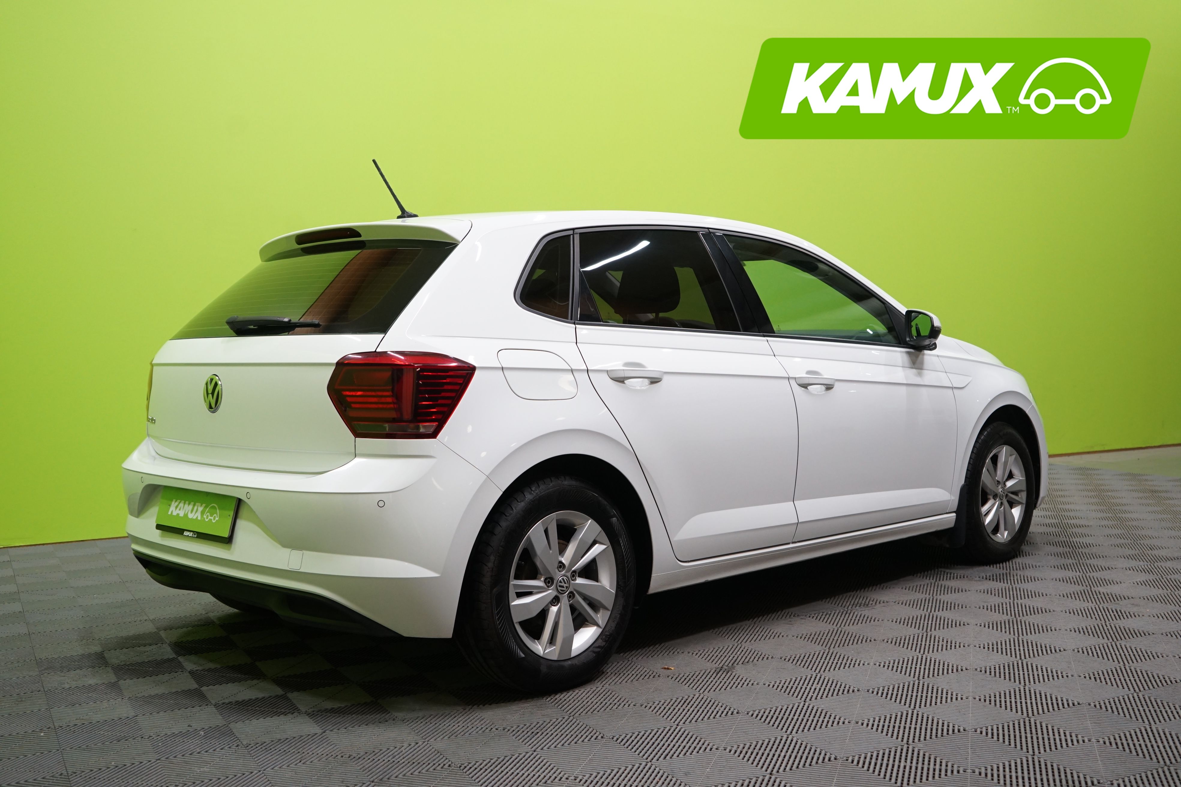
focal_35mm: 36
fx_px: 1181
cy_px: 394
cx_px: 590
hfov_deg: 53.1
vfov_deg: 36.9
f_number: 4.5
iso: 1250
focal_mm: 36
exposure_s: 1/160
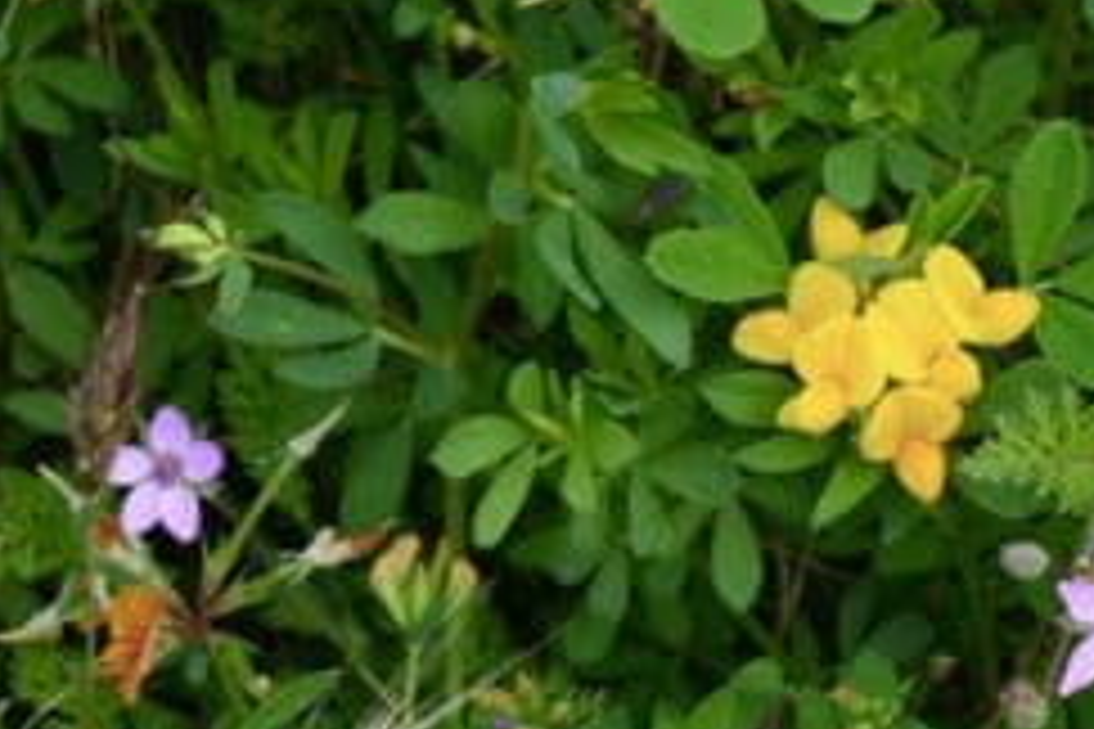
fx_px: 8994
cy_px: 1593
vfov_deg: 4.6
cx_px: 1900
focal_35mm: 296
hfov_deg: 6.8
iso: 200
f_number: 10
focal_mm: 40
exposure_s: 1/250
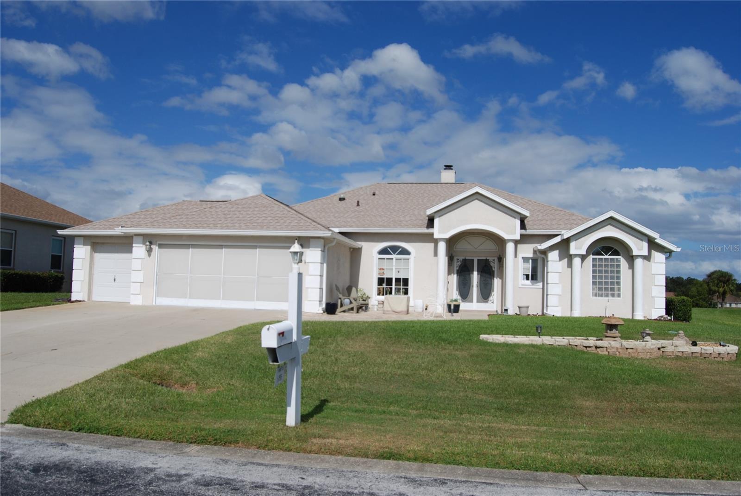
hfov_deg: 67.3
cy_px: 248
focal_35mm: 27
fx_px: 556
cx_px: 370
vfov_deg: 48.0
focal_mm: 18
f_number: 10
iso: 100
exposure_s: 1/400
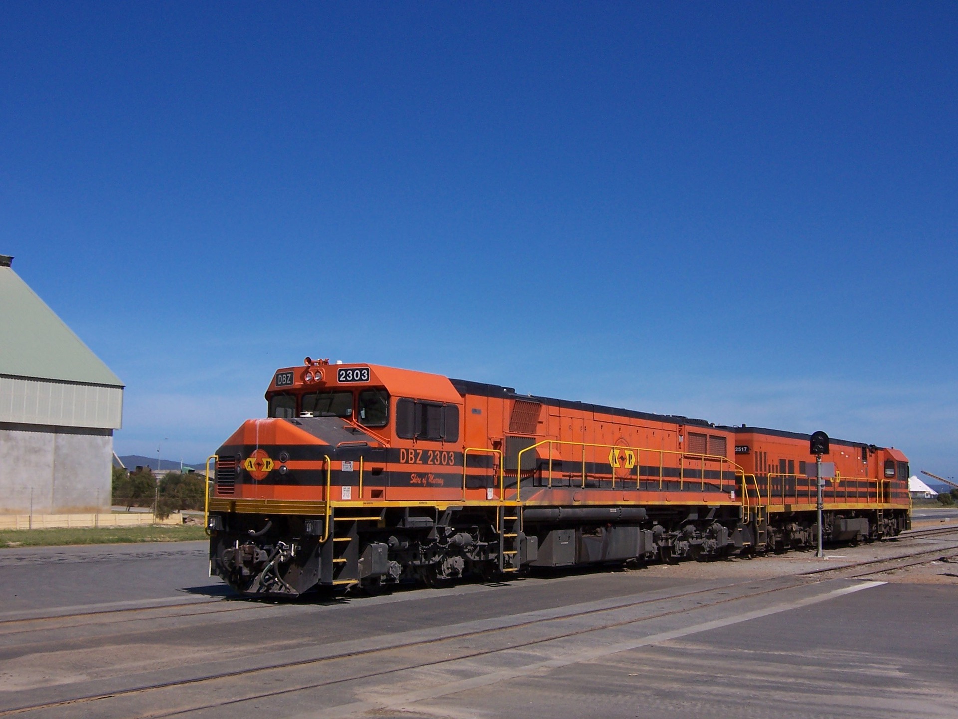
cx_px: 479
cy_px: 360
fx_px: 1107
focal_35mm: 40
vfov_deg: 36.0
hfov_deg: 46.8
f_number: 4.8
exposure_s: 1/1000
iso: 80
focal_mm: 6.7
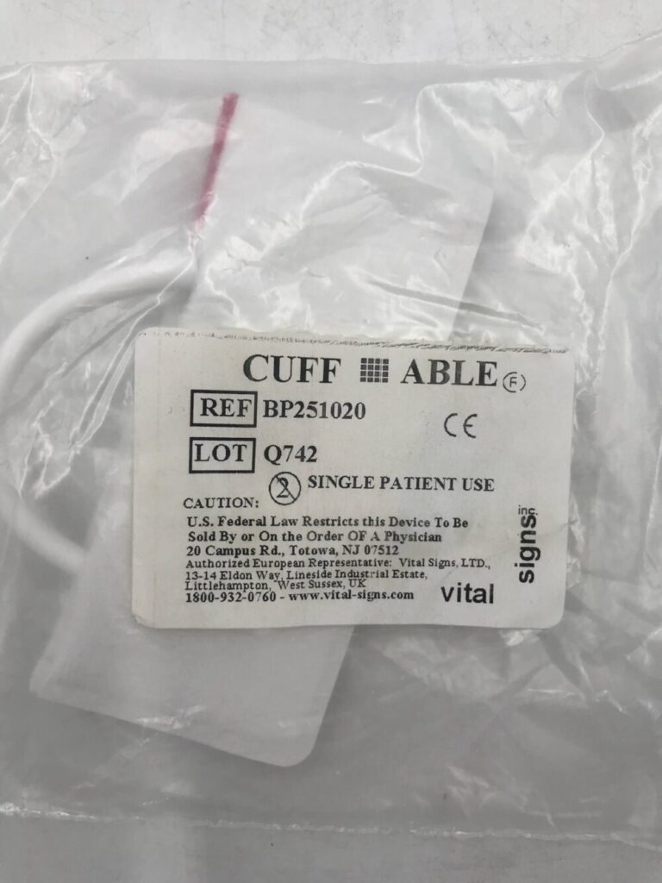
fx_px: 714
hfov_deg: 49.7
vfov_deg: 63.4
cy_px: 442
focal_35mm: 28
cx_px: 331
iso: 20
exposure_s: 1/219
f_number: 1.8
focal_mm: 3.99
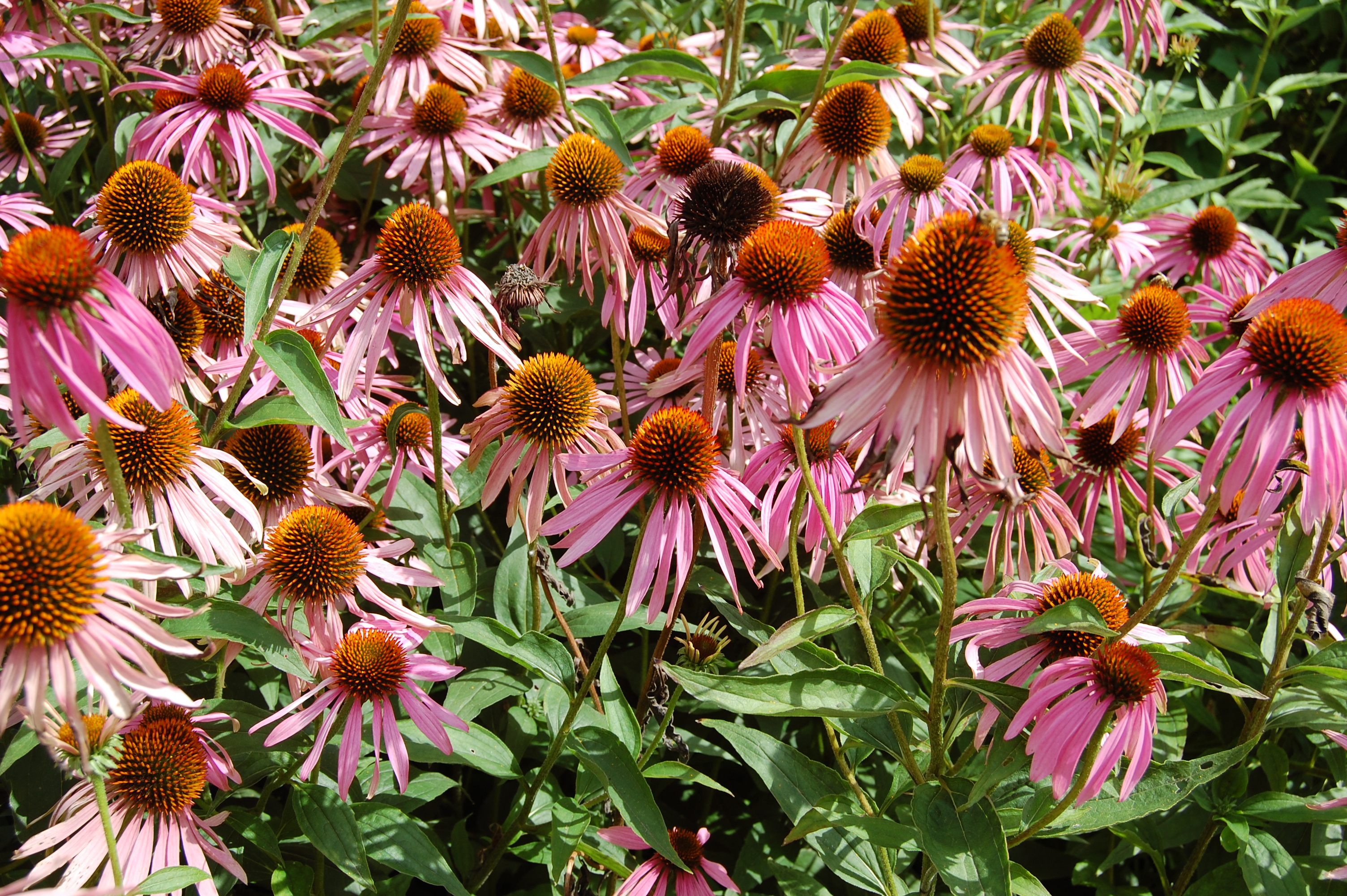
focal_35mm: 45
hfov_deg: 43.6
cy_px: 448
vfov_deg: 29.8
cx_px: 674
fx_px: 1682
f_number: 8
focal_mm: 30
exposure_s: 1/250
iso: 200
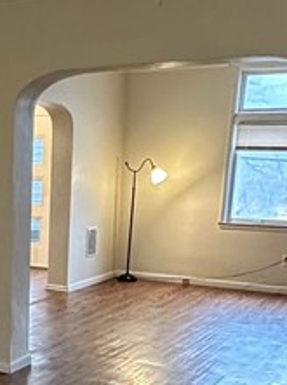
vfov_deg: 28.3
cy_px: 373
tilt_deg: -16.4
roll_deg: -1.0
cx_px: -26
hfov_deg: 21.4
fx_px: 721
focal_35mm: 65
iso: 400
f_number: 2.2
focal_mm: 2.22
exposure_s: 1/60
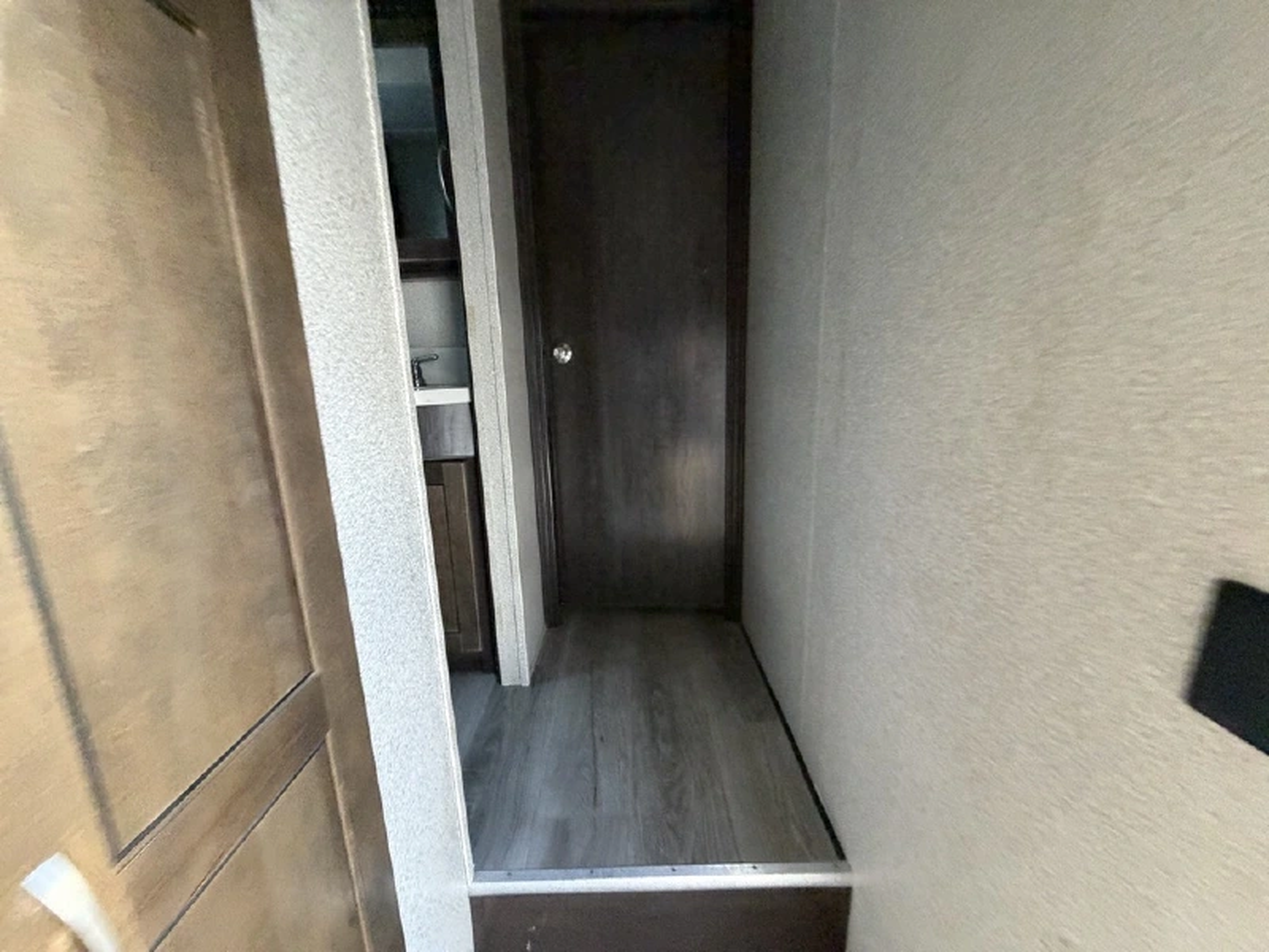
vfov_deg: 85.7
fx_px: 513
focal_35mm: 14
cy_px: 476
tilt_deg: -10.2
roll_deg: +2.9
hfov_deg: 102.1
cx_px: 634
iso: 400
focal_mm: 2.22
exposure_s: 1/60
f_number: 2.2
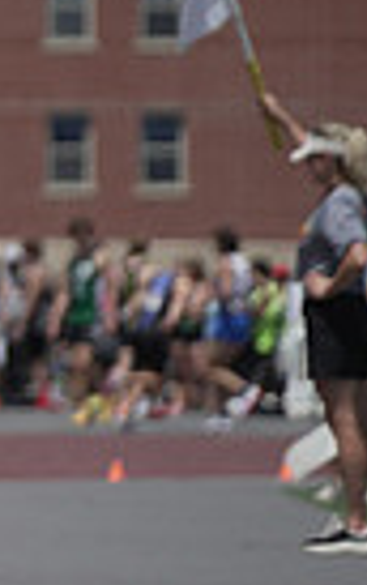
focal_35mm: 648
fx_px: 10338
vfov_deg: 3.2
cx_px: -683
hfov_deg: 2.0
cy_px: 113
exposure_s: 1/6400
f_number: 2.8
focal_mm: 150
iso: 125
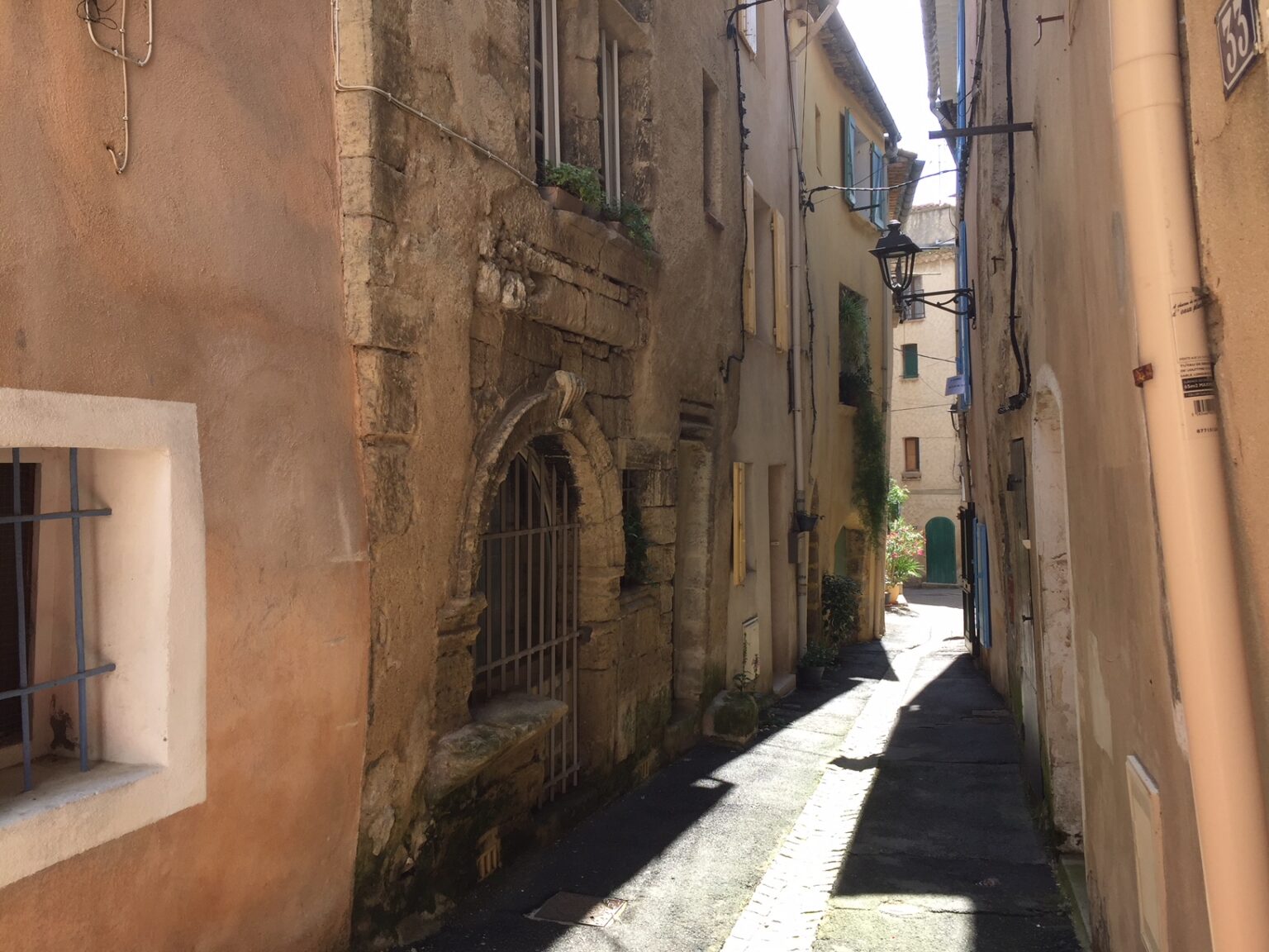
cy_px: 476
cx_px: 634
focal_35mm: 29
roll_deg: +0.4
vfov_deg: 48.2
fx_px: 1063
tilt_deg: -0.5
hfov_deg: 61.7
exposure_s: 1/319
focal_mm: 4.15
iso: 32
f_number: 2.2
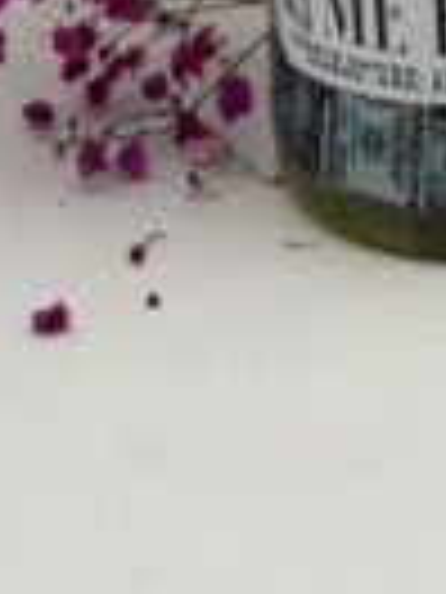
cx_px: 374
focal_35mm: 145
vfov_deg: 12.9
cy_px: -297
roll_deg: +0.2
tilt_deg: -16.6
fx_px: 2491
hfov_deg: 10.2
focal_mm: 6.76
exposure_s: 1/3891
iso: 64
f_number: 1.78
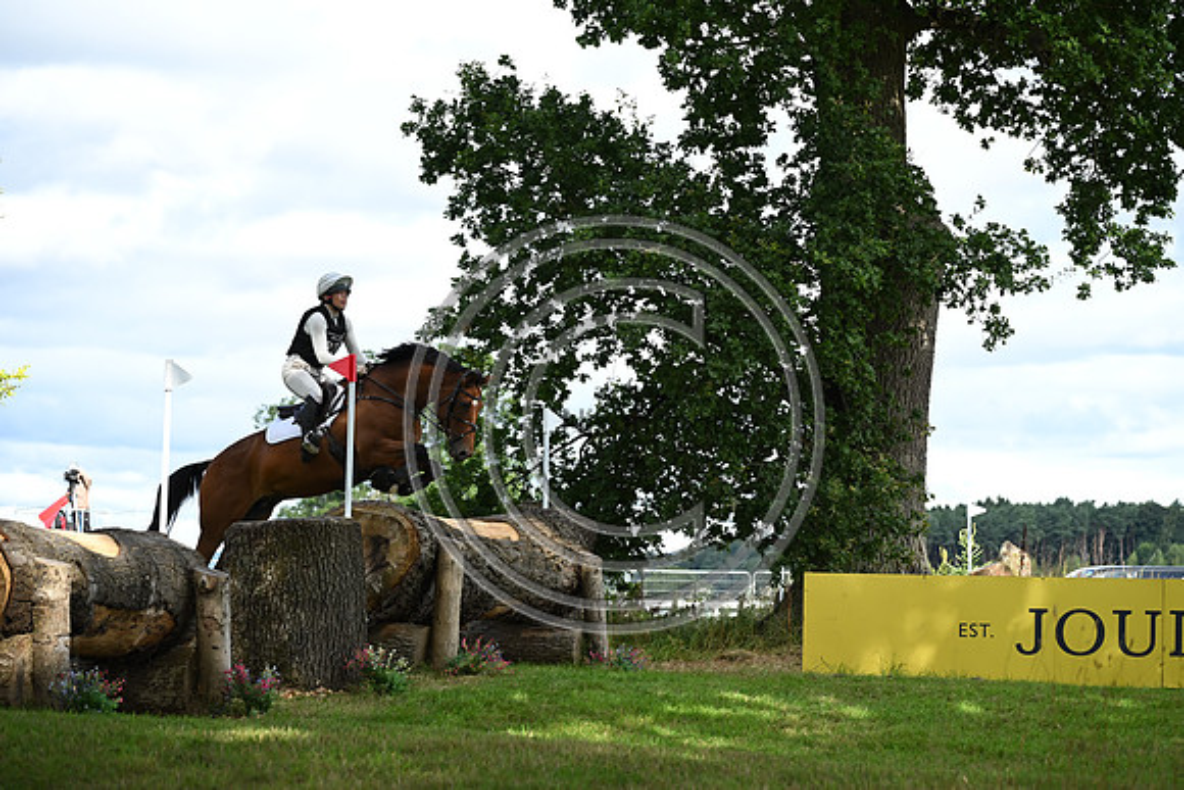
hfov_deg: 21.2
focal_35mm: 96
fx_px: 3158
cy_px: 395
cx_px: 592
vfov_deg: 14.3
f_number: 4.5
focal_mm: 96
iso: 560
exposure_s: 1/1250
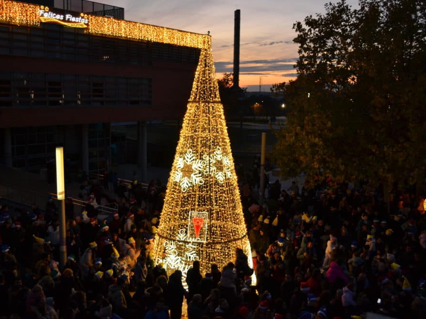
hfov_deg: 46.8
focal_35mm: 40
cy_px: 161
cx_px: 217
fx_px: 492
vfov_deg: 35.9
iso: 450
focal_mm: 24
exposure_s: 1/60
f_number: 4
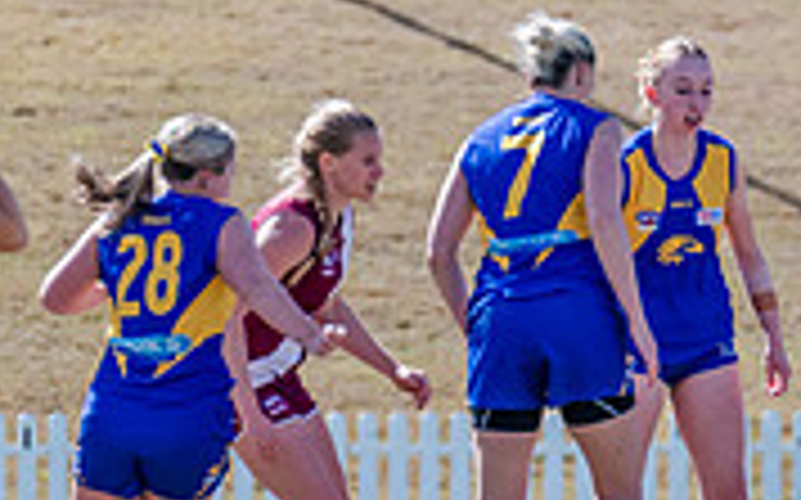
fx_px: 33335
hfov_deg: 1.4
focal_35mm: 1528
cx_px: 852
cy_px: 330
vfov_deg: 0.9
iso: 800
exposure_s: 1/1600
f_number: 7.1
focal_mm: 420
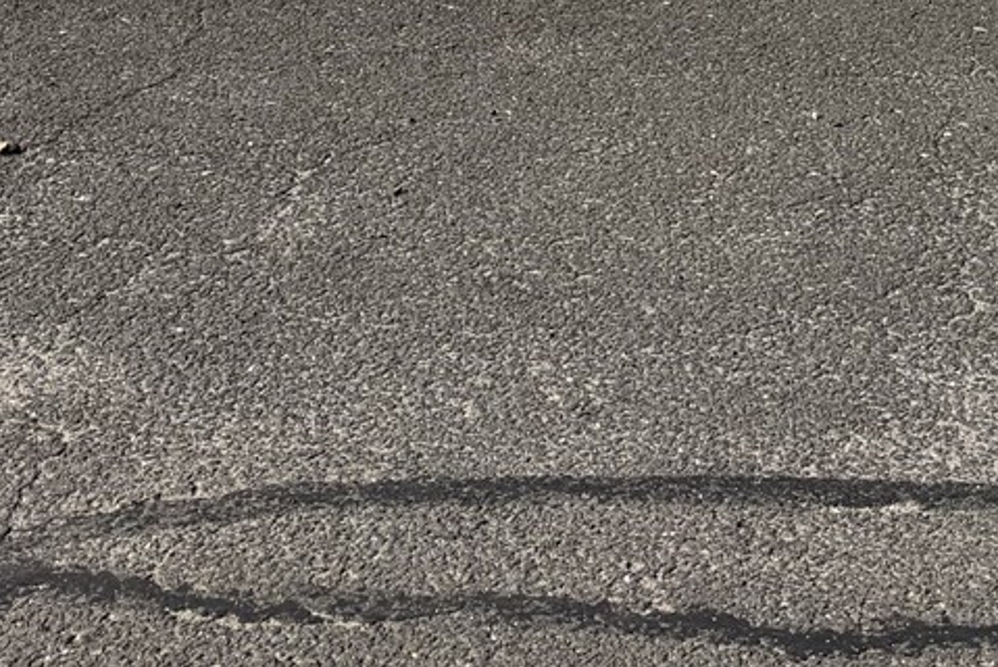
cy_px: -677
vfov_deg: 14.2
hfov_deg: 24.2
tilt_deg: -0.9
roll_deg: -0.9
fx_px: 2219
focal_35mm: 80
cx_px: 996
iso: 80
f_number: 1.78
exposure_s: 1/6173
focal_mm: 6.76
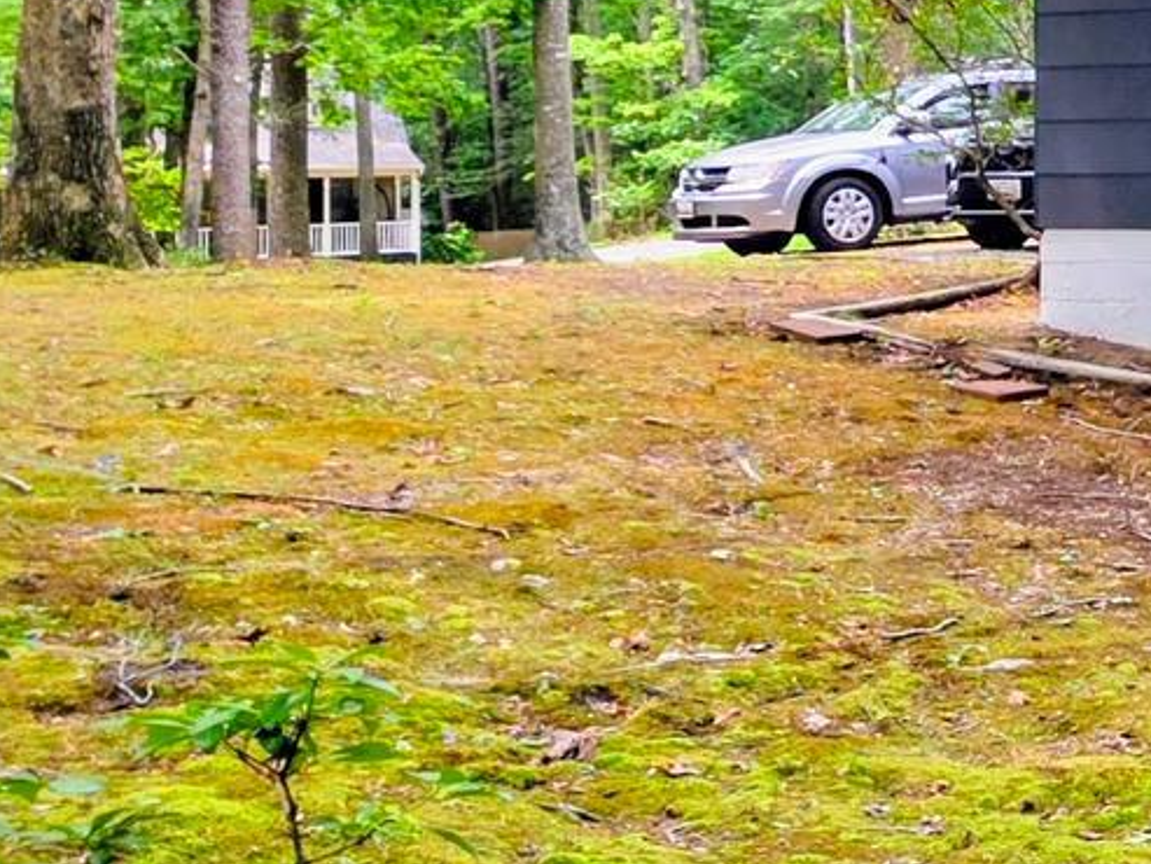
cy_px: 119
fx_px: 1796
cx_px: 1767
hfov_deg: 25.6
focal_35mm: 54
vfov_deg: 26.3
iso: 40
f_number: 1.9
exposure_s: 1/289
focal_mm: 2.2
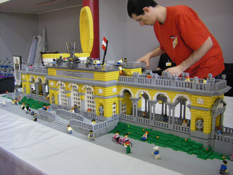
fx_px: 256
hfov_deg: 49.0
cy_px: 88
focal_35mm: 38
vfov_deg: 37.7
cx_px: 116
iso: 800
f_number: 3.5
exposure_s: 1/50
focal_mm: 6.3
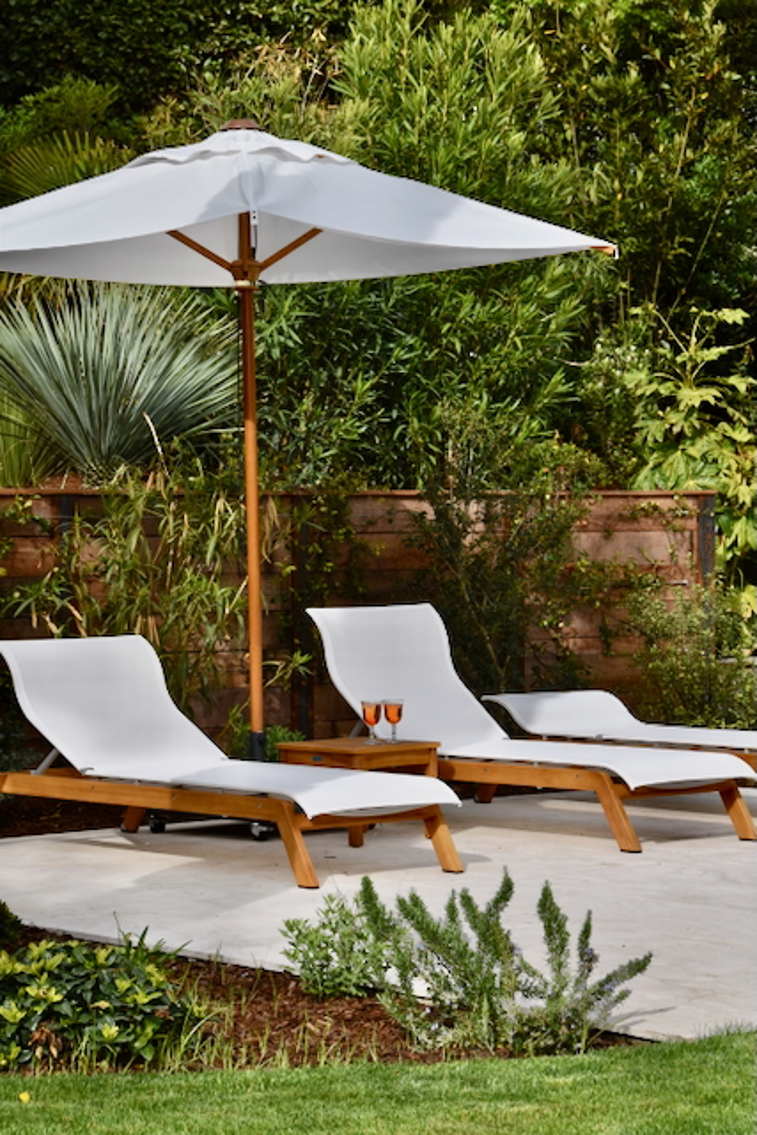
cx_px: 378
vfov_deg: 19.5
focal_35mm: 105
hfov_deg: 13.0
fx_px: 3310
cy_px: 568
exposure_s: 1/400
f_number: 10
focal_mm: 70
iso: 200
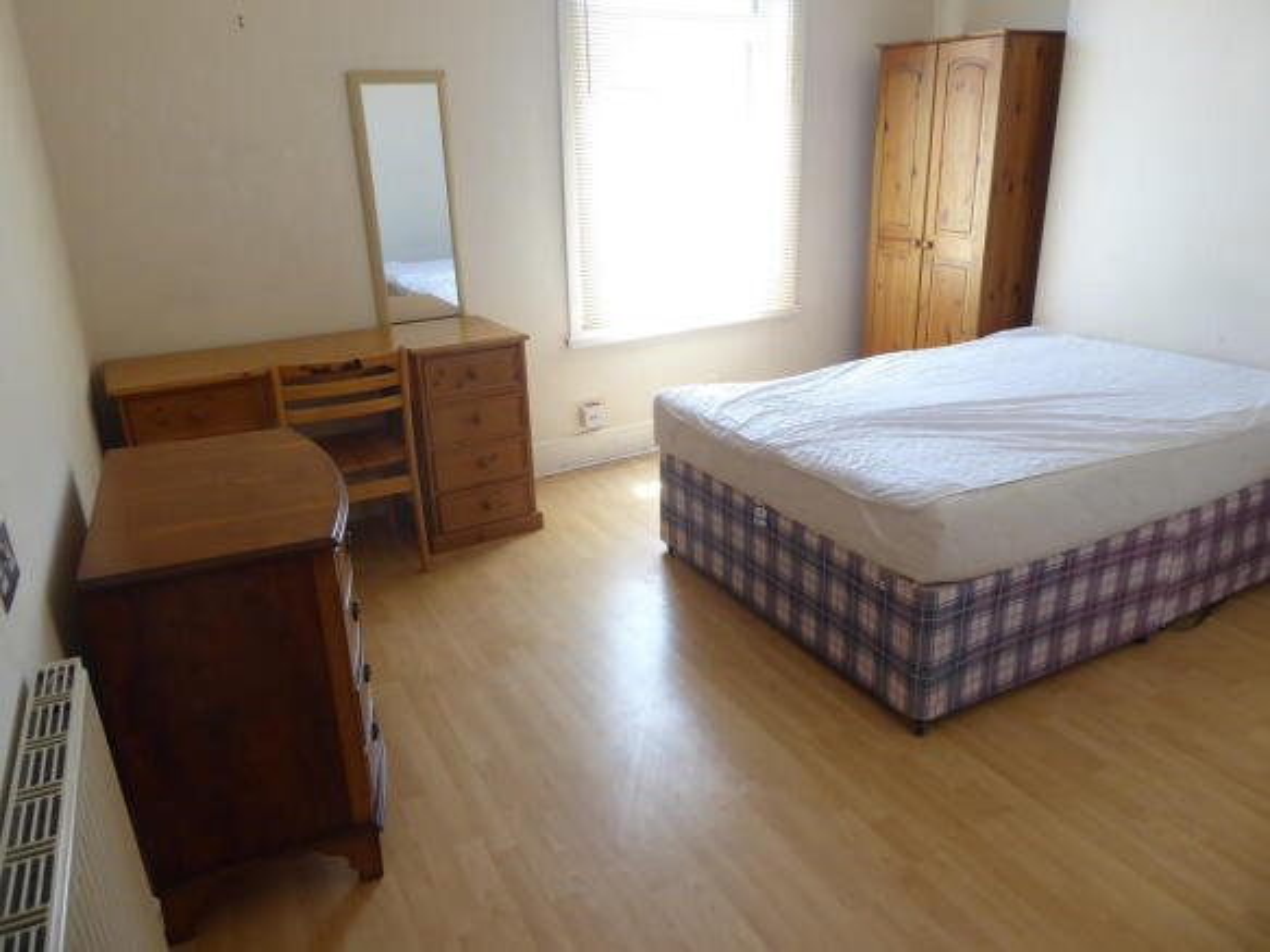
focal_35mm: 25
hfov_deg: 69.4
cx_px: 635
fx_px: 917
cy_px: 476
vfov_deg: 54.9
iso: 200
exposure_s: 1/60
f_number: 3.3
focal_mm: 4.3
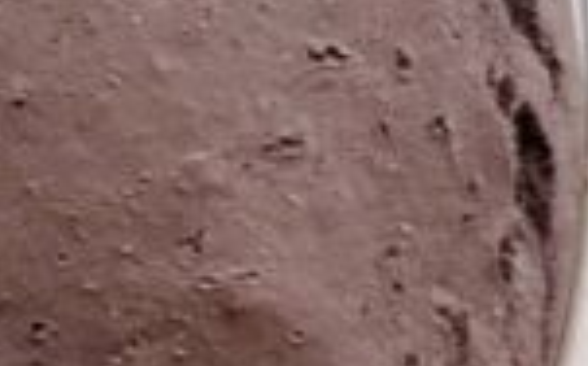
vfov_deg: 8.1
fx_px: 2593
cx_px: -440
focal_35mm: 162
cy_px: 195
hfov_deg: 12.0
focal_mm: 6.76
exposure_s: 1/180
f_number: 1.78
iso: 64
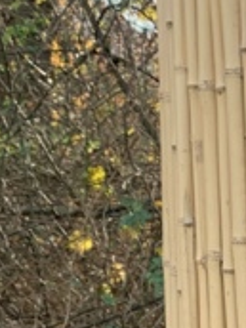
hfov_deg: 11.5
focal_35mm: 121
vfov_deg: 14.8
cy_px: 530
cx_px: 408
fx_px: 1147
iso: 25
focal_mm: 4.25
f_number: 1.8
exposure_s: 1/338
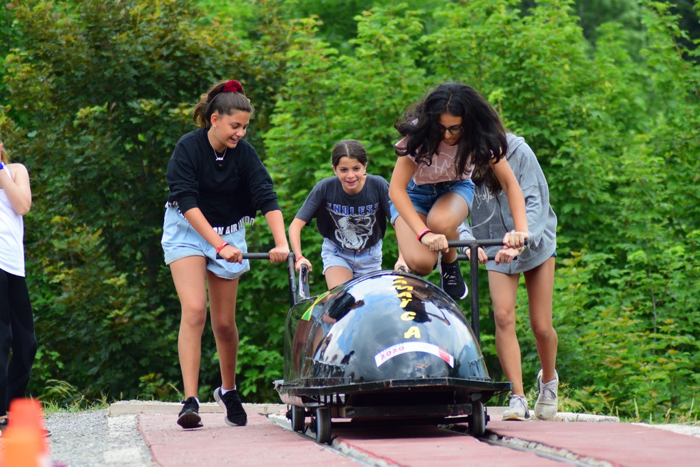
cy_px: 234
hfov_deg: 10.2
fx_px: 3938
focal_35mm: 202
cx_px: 350
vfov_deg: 6.8
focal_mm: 135
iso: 450
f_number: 4.2
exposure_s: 1/1000
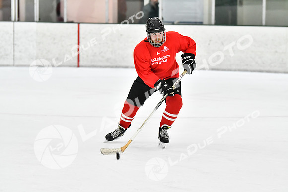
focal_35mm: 188
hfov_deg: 11.0
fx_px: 1500
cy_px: 96
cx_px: 144
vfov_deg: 7.3
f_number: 2.8
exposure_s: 1/1250
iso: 5000
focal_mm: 125
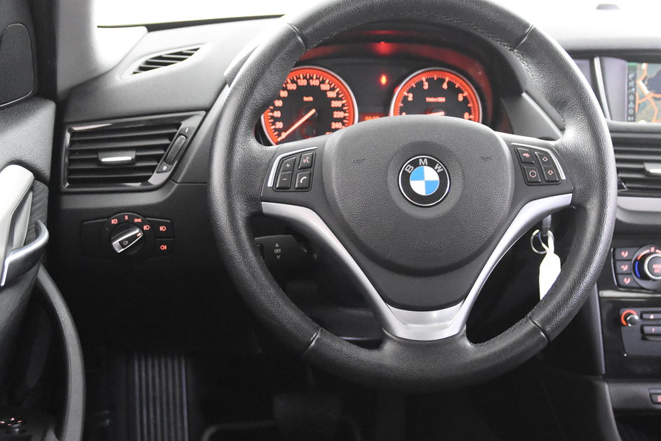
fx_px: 973
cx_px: 370
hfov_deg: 37.5
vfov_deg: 25.5
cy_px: 270
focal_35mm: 53
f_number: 3.2
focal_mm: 26
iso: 9000
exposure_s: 1/40
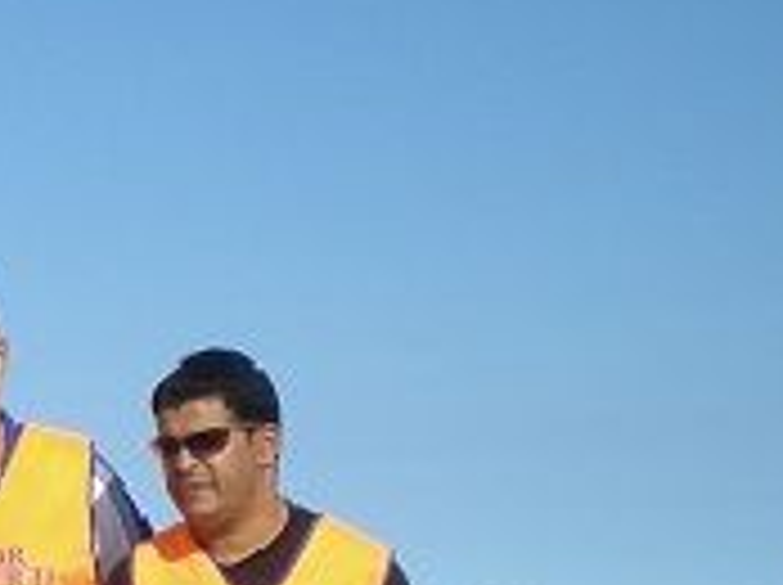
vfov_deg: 10.2
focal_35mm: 140
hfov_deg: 13.5
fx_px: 3162
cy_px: 902
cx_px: -315
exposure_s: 1/513
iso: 50
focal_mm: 6.3
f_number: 4.6
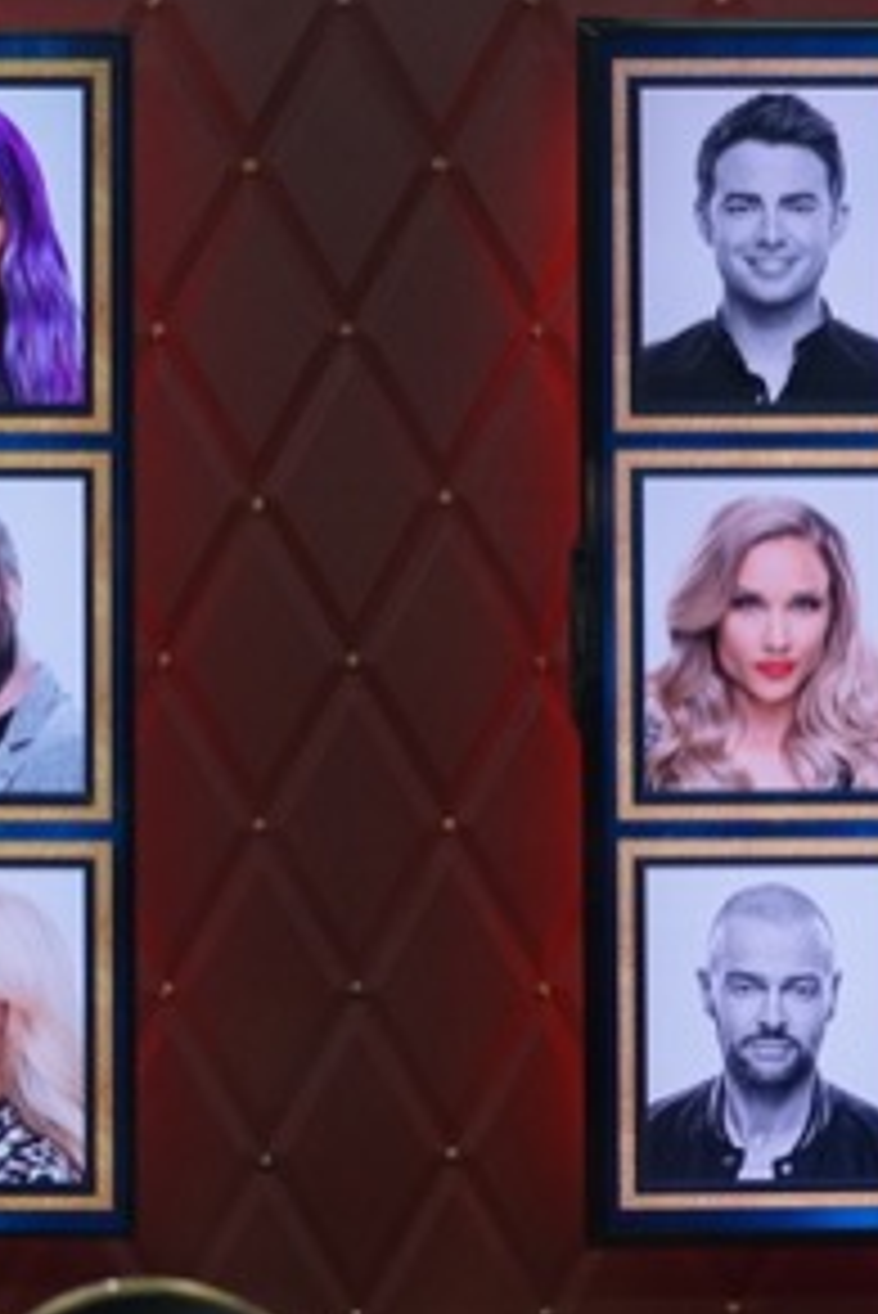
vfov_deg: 13.3
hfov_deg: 8.9
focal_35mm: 154
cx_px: 333
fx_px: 5627
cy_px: 580
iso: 5000
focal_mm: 90
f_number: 4
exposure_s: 1/125
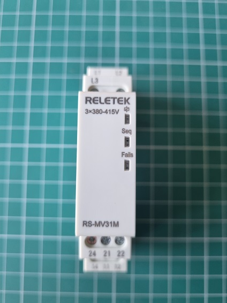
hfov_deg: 53.1
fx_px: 227
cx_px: 114
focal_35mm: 26
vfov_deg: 67.3
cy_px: 152
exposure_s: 1/100
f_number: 1.8
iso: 125
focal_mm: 5.4
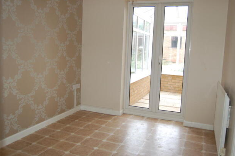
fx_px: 209
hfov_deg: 58.8
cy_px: 75
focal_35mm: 32
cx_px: 118
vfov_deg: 41.0
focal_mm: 20
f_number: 3.8
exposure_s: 1/60
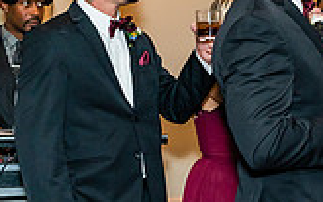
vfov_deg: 10.6
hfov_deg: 16.1
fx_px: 1082
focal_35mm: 123
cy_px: 196
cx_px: 423
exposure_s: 1/80
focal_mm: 28
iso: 800
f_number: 4.5
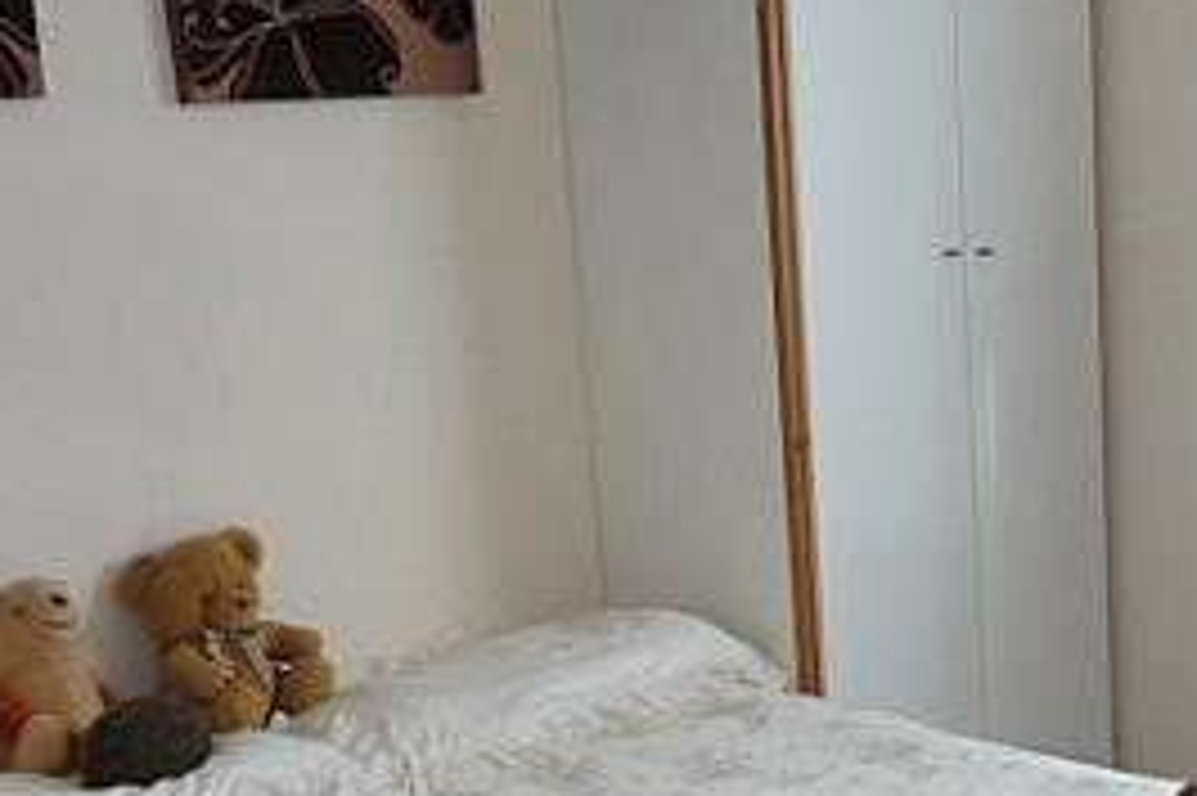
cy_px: 600
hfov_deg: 33.9
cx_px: 983
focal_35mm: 57
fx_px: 1894
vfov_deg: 23.5
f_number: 3.3
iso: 160
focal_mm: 4.1
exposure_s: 1/30
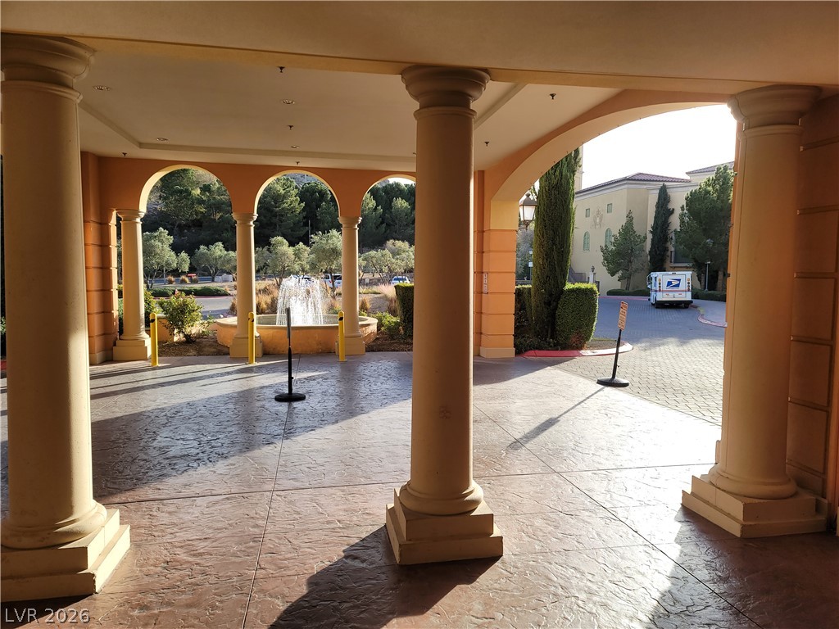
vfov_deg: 54.9
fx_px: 606
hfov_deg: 69.4
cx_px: 420
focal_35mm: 25
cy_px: 314
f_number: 1.8
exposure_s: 1/288
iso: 20
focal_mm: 7
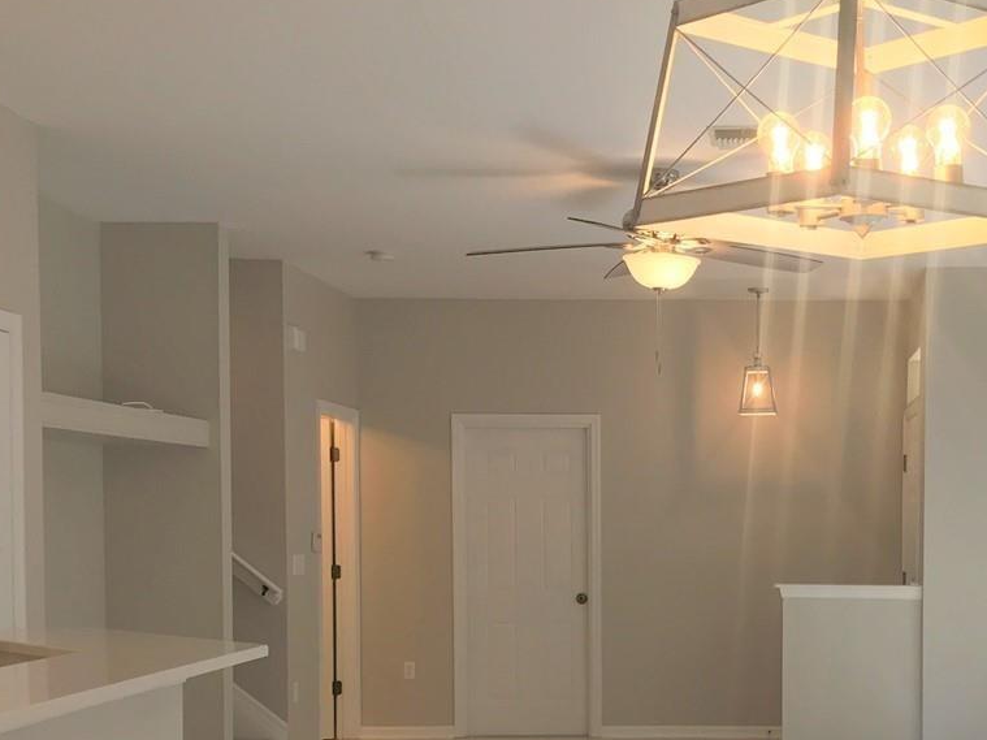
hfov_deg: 32.0
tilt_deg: -1.6
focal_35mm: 59
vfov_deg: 24.3
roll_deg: -0.4
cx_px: 758
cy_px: 616
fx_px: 1682
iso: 32
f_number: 1.8
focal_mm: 3.99
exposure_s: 1/120
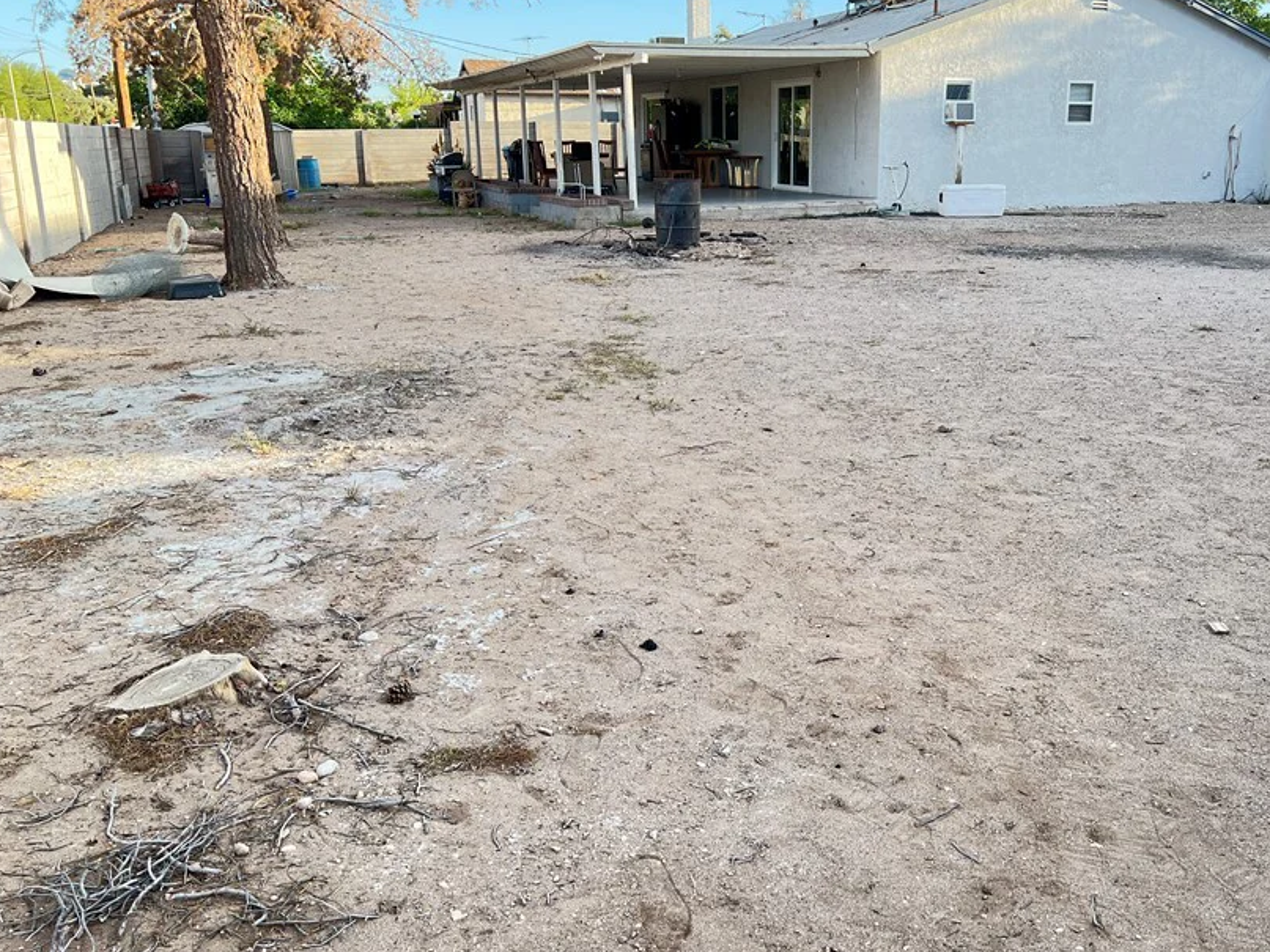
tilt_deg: -15.3
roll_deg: +0.4
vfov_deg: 42.9
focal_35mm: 33
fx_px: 1211
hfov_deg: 54.9
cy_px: 466
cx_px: 766
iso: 50
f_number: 1.5
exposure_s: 1/332
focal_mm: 5.7
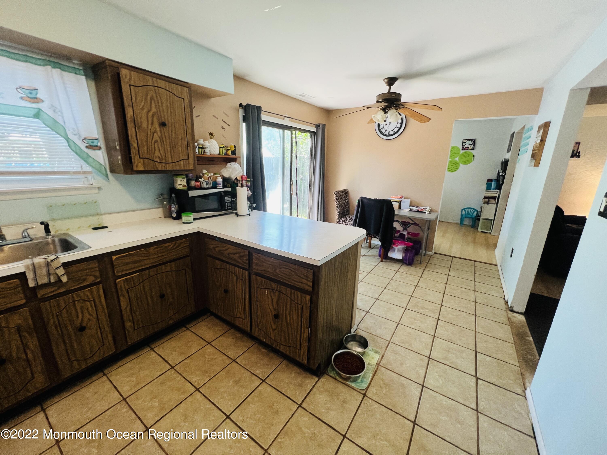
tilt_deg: -15.4
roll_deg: -1.1
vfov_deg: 89.9
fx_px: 228
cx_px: 304
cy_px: 228
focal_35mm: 13
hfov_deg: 106.2
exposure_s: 1/120
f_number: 1.8
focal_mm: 1.57
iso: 200
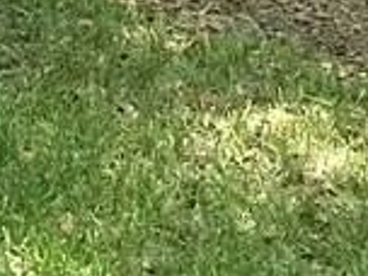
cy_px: -475
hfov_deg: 9.2
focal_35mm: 196
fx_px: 2084
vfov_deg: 7.0
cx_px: -460
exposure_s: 1/411
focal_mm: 4.15
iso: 25
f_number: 2.2
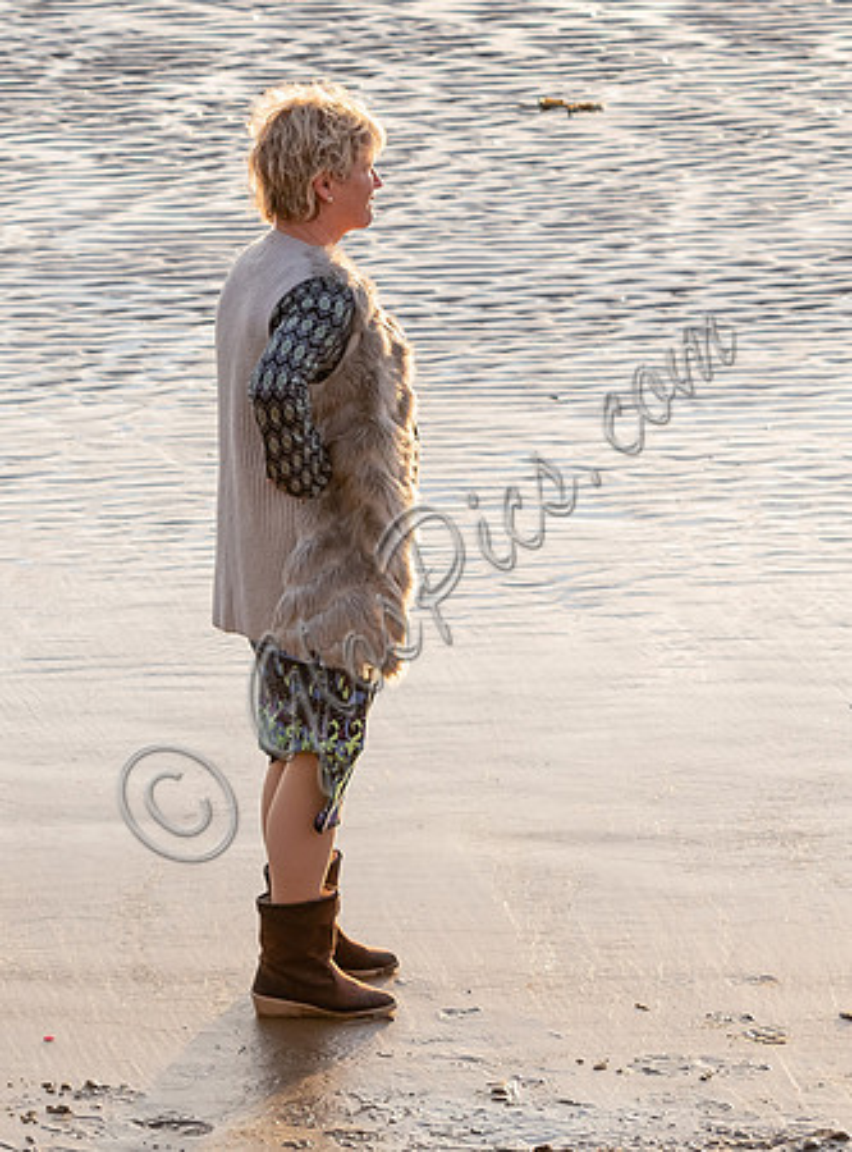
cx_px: 387
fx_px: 11993
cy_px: 329
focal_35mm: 362
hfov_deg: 4.1
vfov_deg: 5.5
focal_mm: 116
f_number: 5.6
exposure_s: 1/500
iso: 640
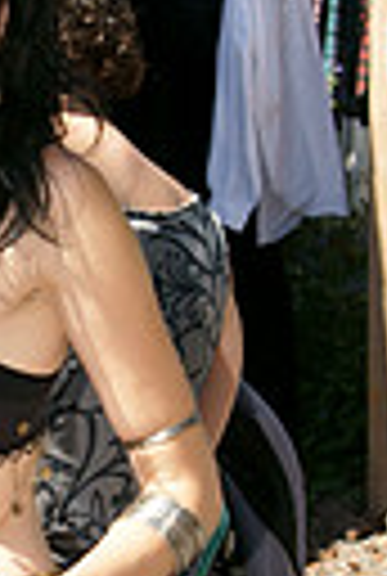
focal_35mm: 190
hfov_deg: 7.2
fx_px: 3047
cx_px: -70
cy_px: 464
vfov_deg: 10.8
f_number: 3.2
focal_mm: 28
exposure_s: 1/1600
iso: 100
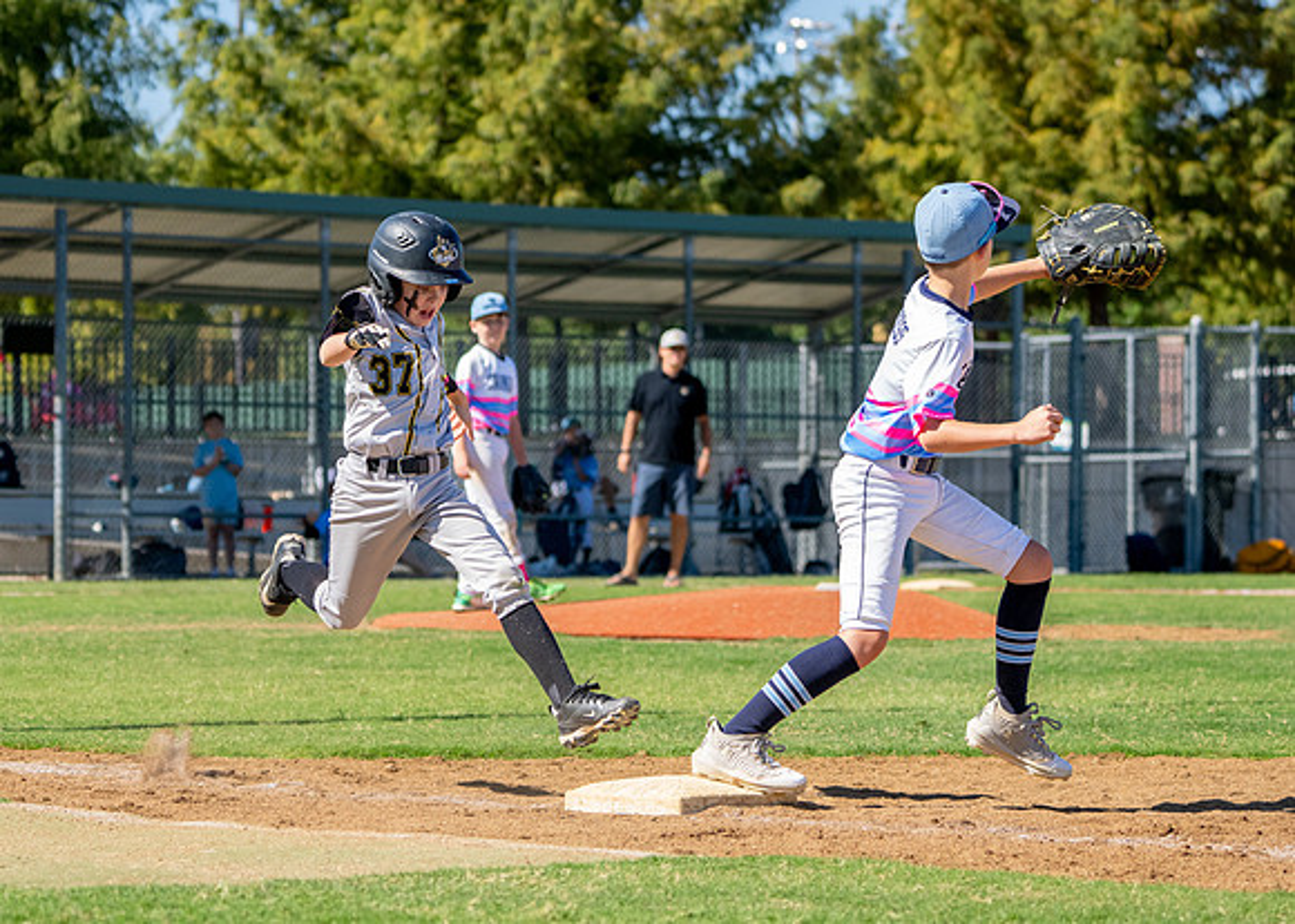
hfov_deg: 13.0
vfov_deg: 9.3
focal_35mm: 154
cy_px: 501
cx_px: 556
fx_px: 5674
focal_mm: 112
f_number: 4.5
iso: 1000
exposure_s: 1/3200
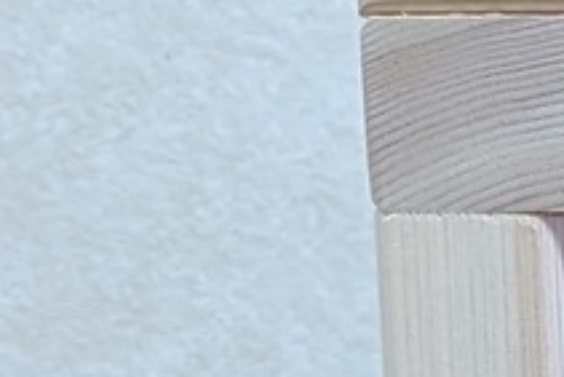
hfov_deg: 7.6
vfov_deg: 5.1
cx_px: 1312
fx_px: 3951
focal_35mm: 252
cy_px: 1274
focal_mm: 6.9
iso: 114
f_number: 1.68
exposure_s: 1/24
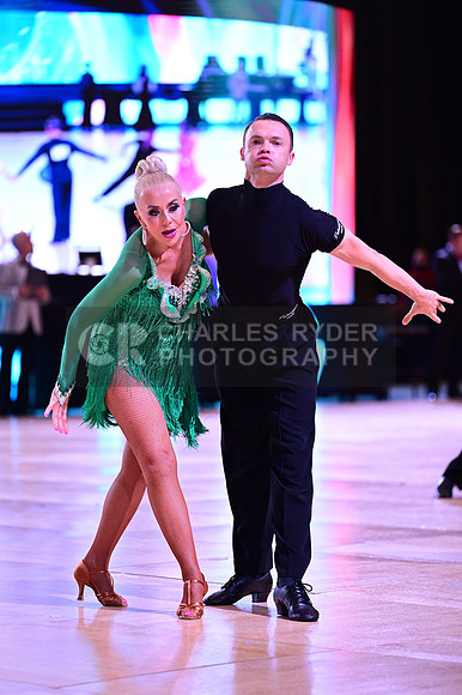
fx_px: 2698
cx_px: 231
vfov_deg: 14.7
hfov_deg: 9.8
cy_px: 348
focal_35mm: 140
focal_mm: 140
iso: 2000
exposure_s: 1/320
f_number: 2.8
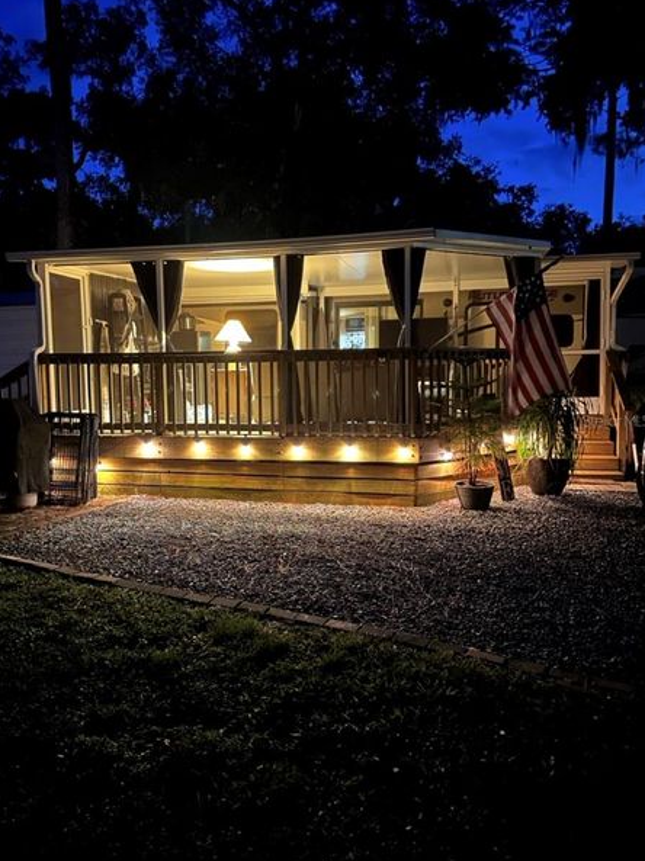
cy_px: 420
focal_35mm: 27
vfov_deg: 65.3
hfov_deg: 51.2
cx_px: 291
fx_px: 672
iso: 2000
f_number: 1.78
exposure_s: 1/5
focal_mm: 6.86
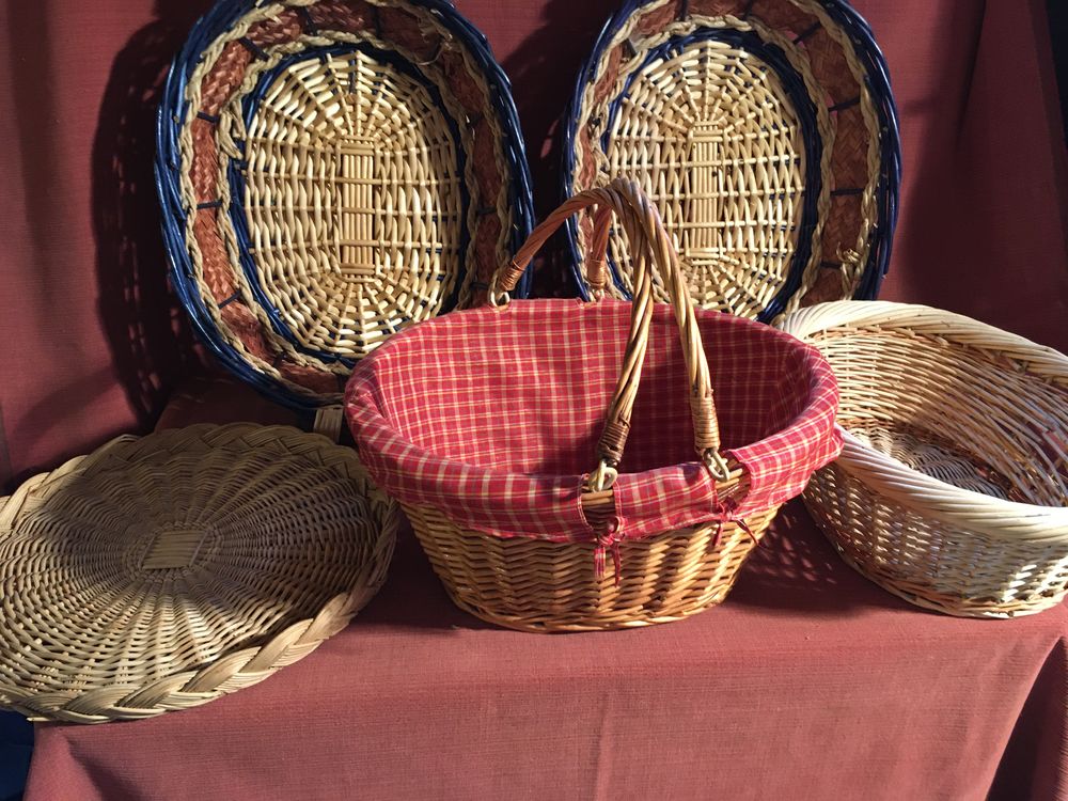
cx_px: 534
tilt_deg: -27.6
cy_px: 400
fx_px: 895
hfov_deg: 61.7
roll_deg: +0.8
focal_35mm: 29
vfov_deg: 48.2
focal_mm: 4.15
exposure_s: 1/33
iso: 200
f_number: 2.2
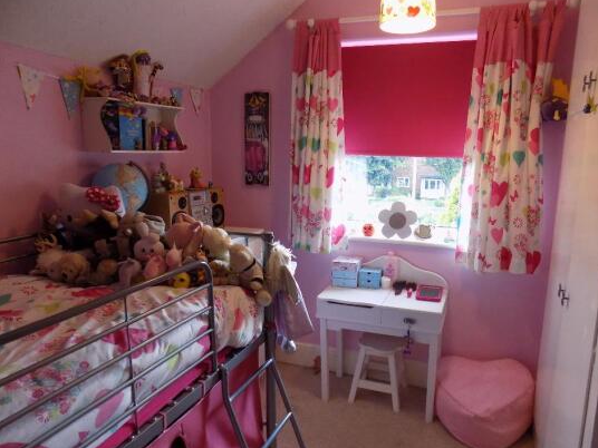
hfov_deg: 69.3
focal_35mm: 25
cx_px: 324
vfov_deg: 54.9
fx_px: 432
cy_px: 230
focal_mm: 4
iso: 280
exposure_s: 1/30
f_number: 3.1
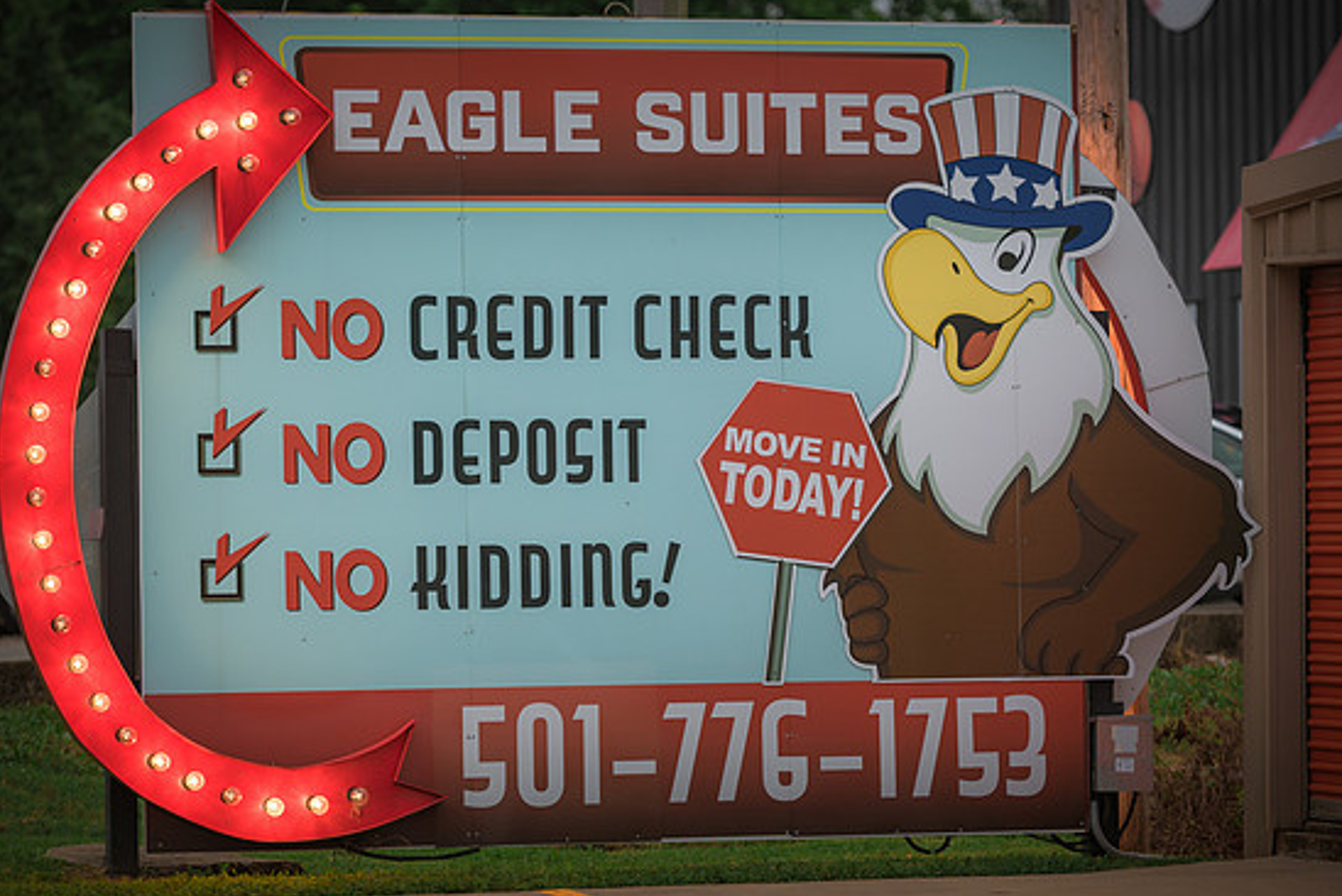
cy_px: 391
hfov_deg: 12.8
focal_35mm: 161
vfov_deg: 8.5
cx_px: 625
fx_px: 6005
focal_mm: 122
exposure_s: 1/250
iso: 400
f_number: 2.8
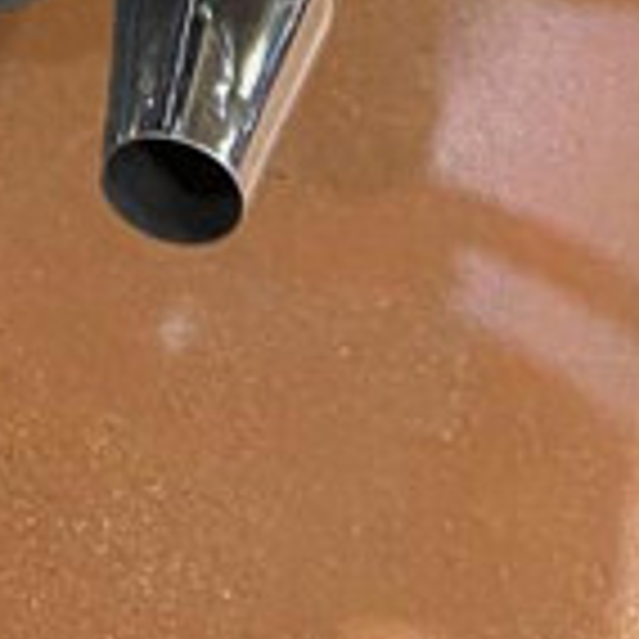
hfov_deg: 10.0
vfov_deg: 8.3
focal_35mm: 173
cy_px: -1393
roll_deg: -2.1
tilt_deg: -27.0
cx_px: -94
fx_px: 3613
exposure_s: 1/60
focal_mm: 4.25
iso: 320
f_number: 1.8
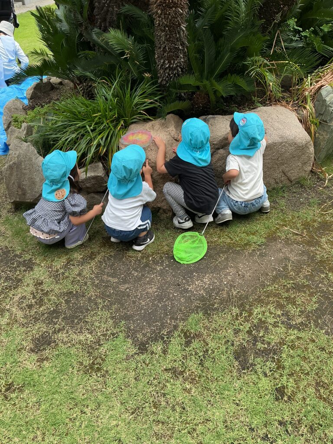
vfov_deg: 61.7
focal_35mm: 29
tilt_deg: -37.4
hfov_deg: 48.2
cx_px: 166
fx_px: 372
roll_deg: +0.7
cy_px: 222
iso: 20
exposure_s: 1/199
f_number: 1.8
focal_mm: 3
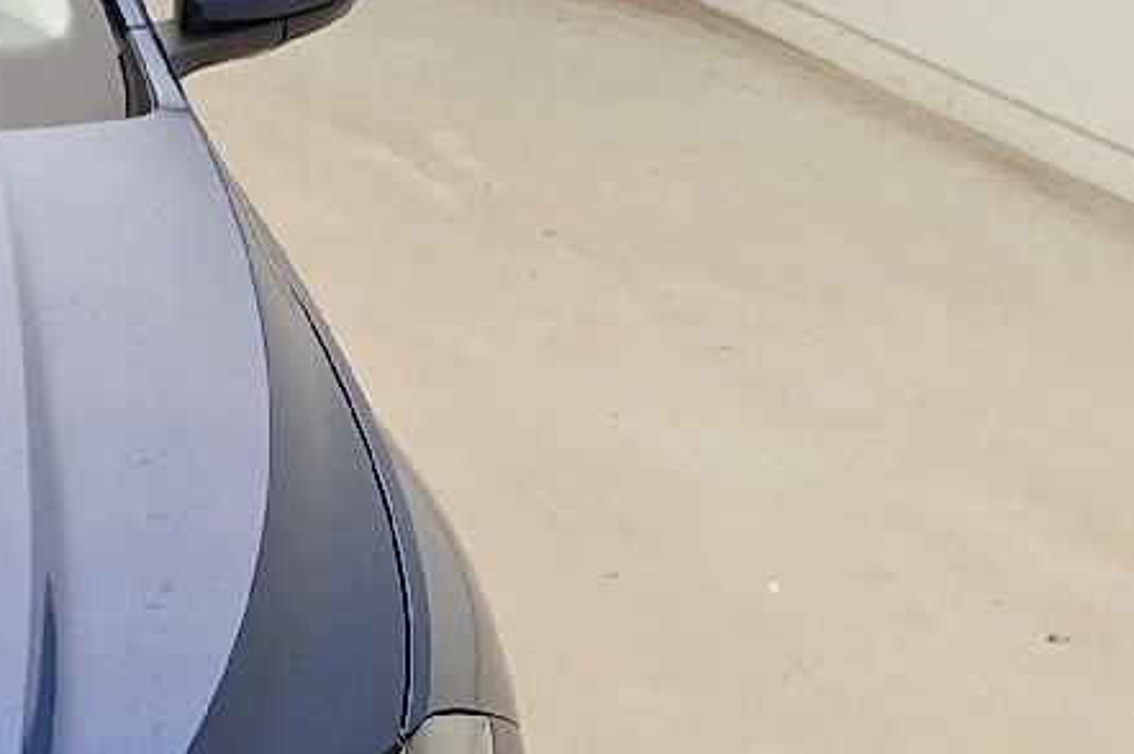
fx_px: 3273
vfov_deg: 12.9
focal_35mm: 104
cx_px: -859
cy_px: 839
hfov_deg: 16.6
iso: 50
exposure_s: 1/100
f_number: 1.8
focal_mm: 5.54
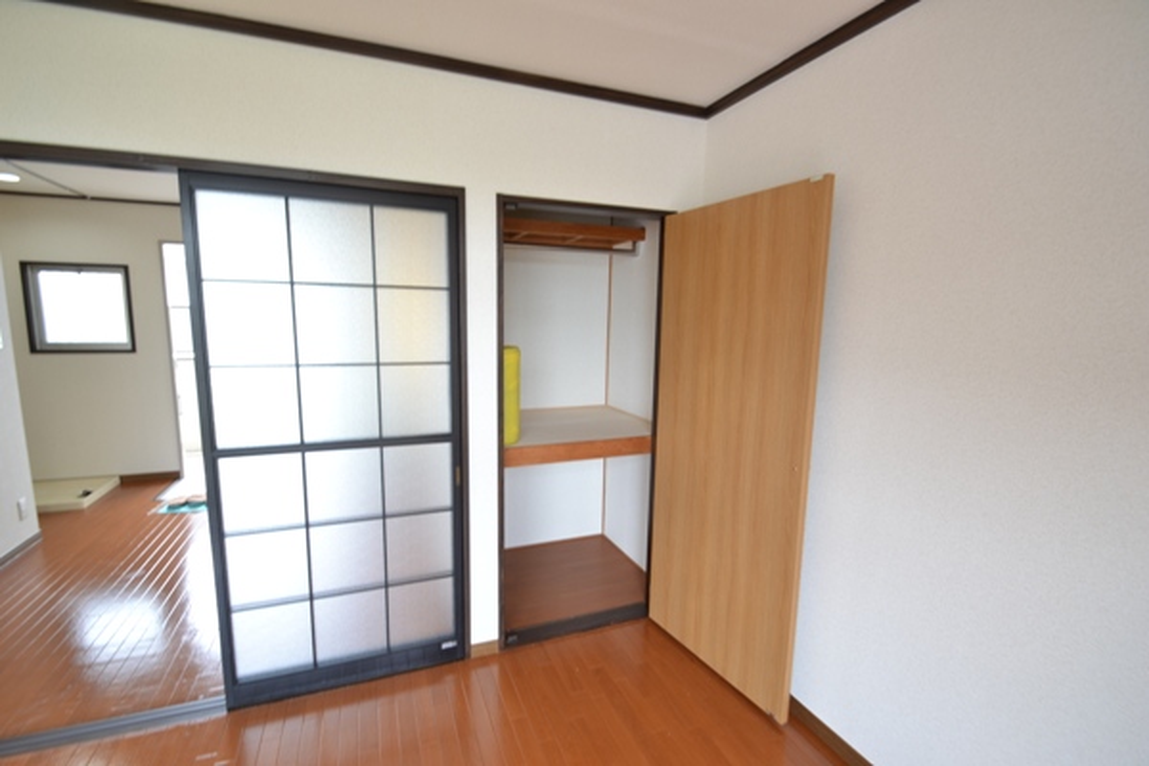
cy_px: 383
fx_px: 479
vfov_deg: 77.3
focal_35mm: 15
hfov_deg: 100.4
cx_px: 574
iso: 100
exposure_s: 1/8
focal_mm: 10
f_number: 5.6
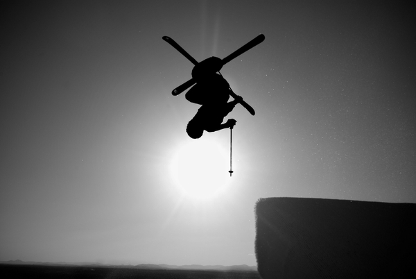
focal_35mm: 42
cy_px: 140
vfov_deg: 32.0
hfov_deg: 46.3
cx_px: 208
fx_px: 486
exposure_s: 1/640
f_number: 13
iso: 200
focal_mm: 28
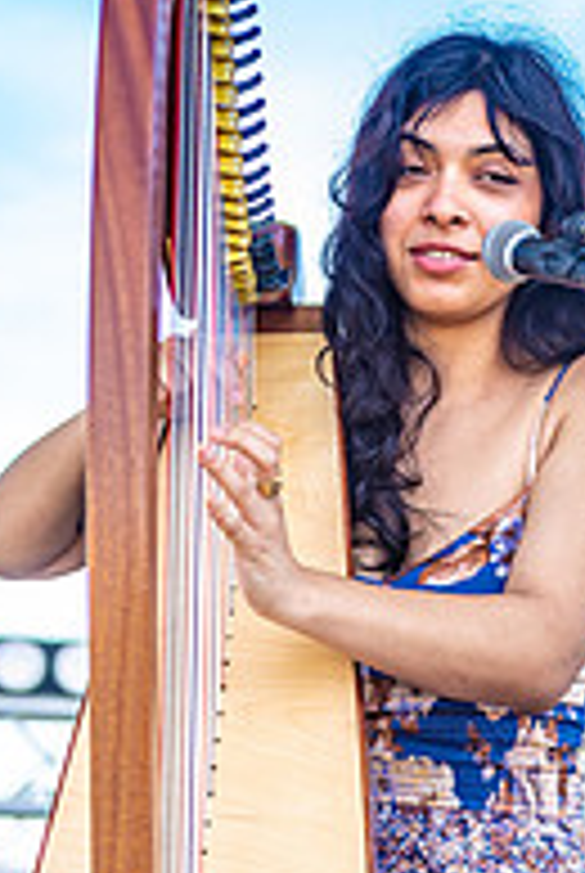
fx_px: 3934
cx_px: 392
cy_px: 153
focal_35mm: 162
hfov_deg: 8.5
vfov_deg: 12.6
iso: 100
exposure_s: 1/320
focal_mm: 70
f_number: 2.8
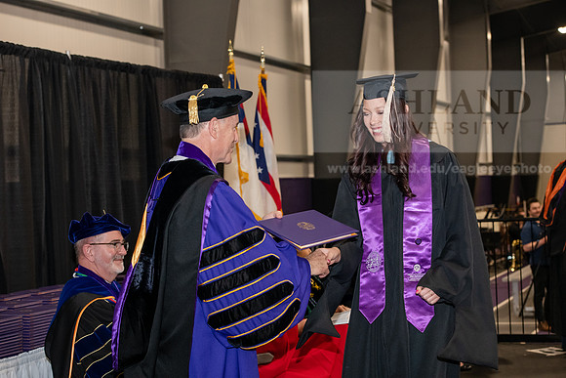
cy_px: 189
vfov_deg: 19.5
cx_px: 283
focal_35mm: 70
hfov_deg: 28.8
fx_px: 1101
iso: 2500
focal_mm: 70
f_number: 5.6
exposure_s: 1/200
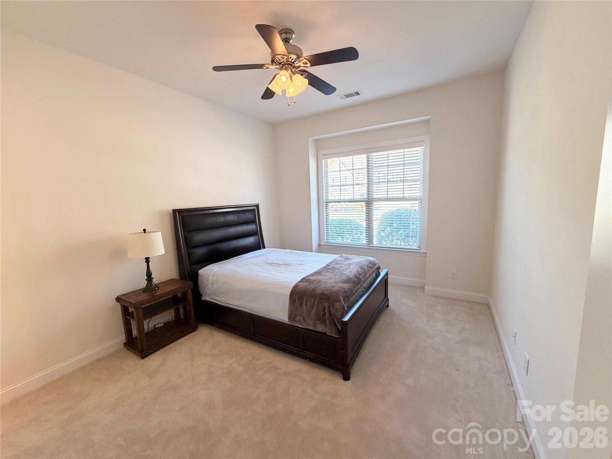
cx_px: 306
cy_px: 230
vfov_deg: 85.7
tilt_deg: -8.0
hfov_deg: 102.1
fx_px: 248
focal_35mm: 14
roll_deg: +2.3
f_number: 2.2
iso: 200
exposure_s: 1/120
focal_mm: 2.22
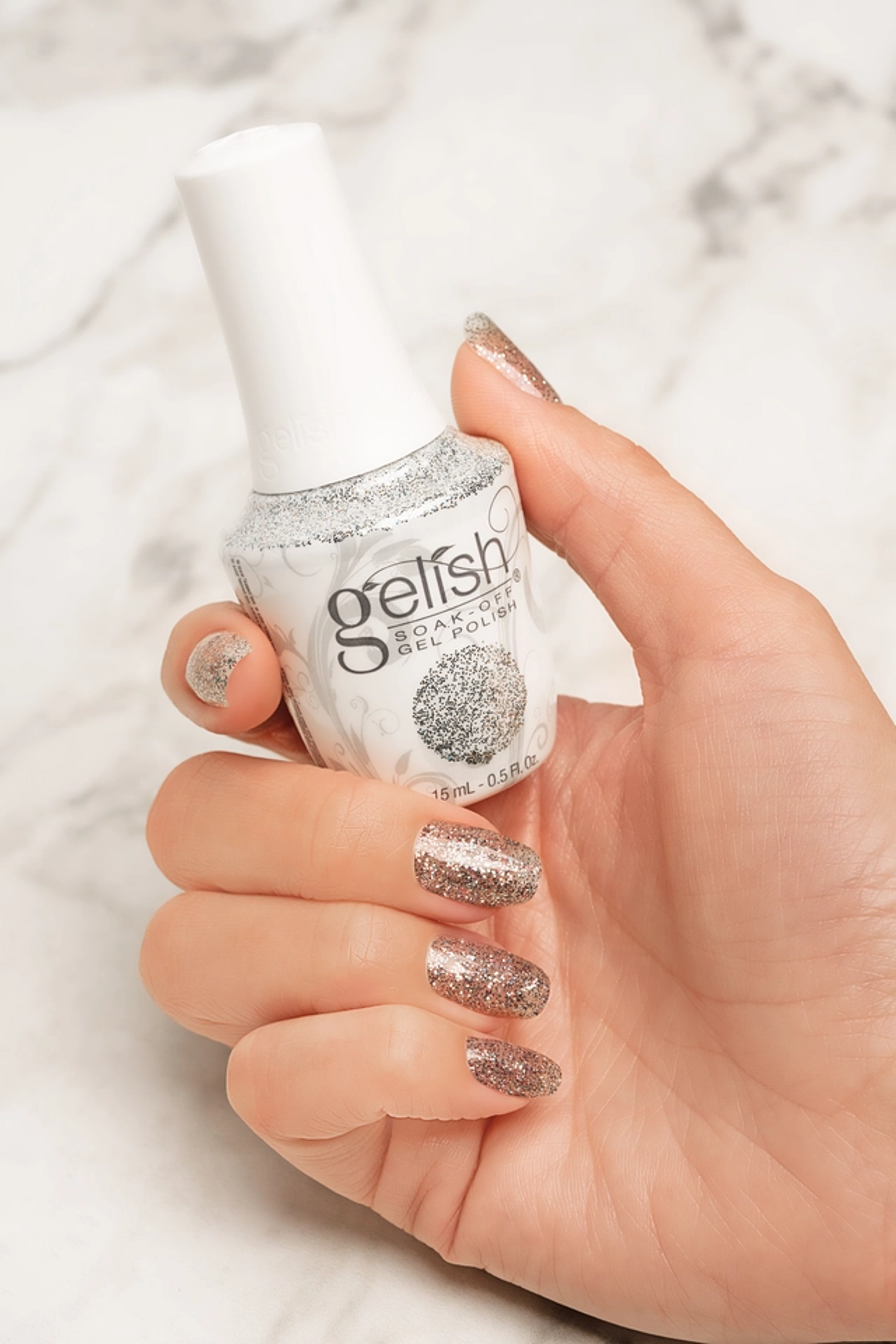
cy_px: 672
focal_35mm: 90
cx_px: 448
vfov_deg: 22.6
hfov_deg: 15.2
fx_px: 3360
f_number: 13
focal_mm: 90
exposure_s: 1/125
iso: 200
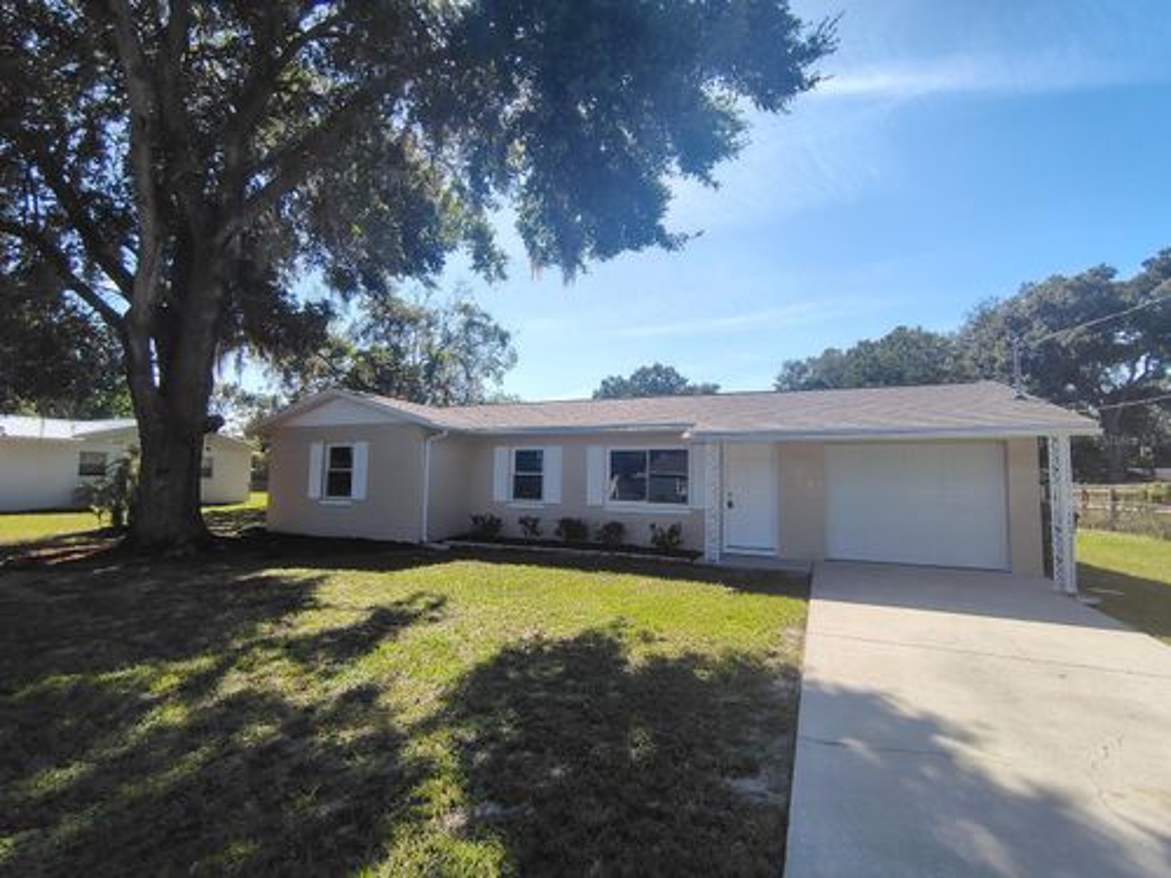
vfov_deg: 78.1
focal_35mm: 16
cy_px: 439
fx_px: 541
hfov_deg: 94.5
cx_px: 586
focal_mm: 2.13
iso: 100
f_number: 2.2
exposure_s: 1/766
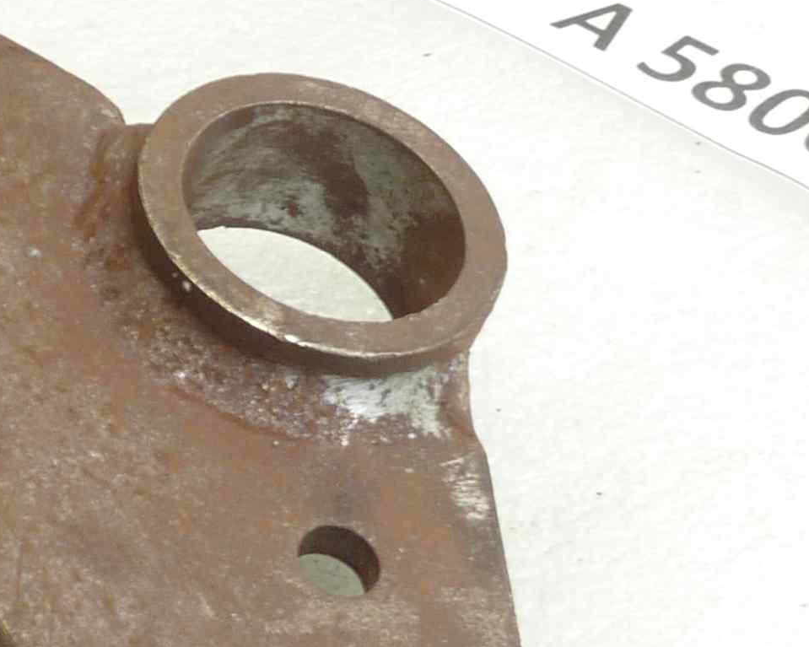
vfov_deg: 15.5
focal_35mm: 99
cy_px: 392
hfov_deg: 19.3
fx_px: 2370
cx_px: 218
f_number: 3.3
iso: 80
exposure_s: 1/10
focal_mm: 4.4
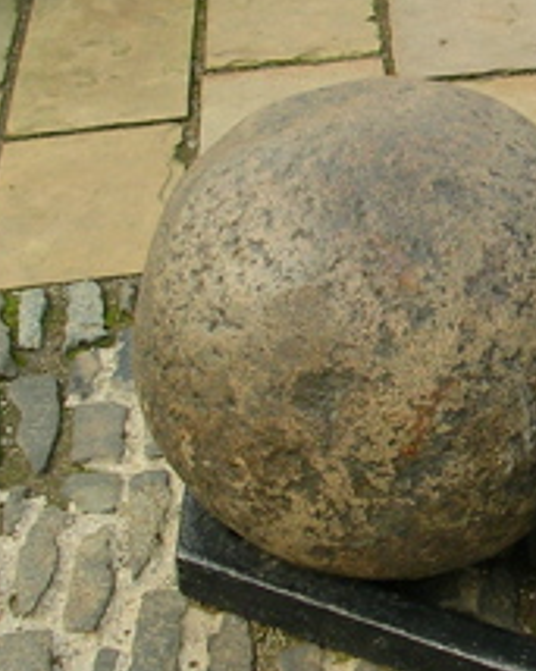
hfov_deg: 13.6
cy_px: 310
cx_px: 608
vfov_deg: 17.3
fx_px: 2203
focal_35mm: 111
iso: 50
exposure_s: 1/124
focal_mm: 5.8
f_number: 2.8
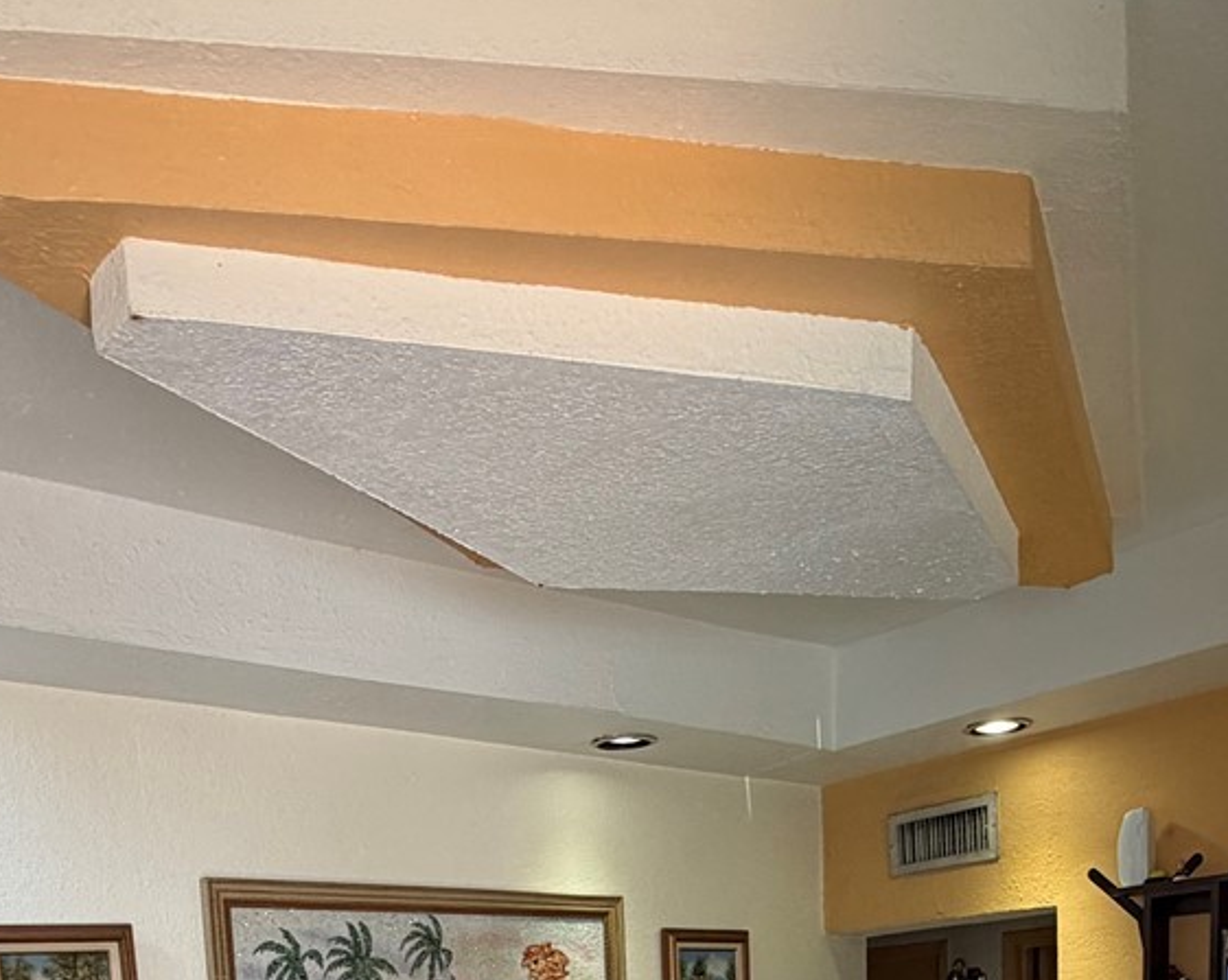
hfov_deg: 46.8
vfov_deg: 30.4
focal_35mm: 39
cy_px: 1262
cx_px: 563
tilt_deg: -6.7
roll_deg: +2.3
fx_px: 1416
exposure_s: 1/120
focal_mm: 2.22
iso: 200
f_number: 2.2
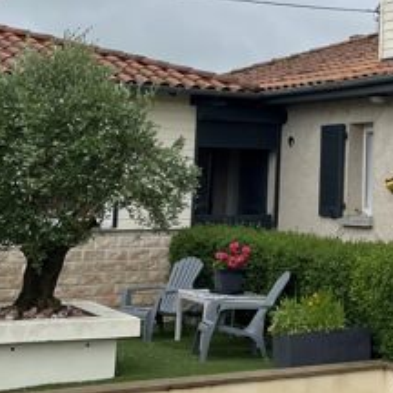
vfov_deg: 19.9
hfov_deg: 19.5
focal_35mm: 85
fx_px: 1092
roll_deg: -0.9
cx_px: 431
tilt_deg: +8.4
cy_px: 15
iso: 50
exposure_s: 1/1355
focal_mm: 5.1
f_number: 1.6
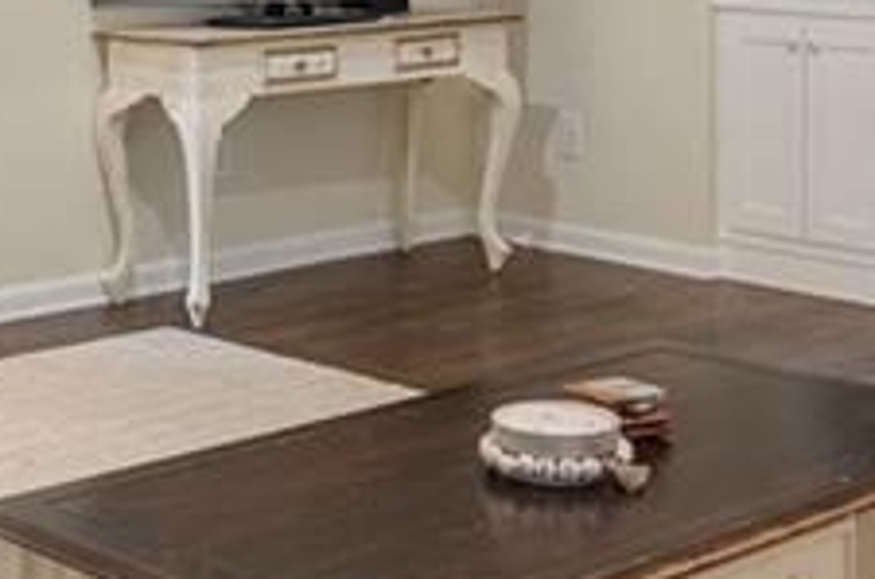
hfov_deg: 24.8
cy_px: -29
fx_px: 1989
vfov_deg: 16.2
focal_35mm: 82
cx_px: 346
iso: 640
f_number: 7.1
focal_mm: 18
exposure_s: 1/25
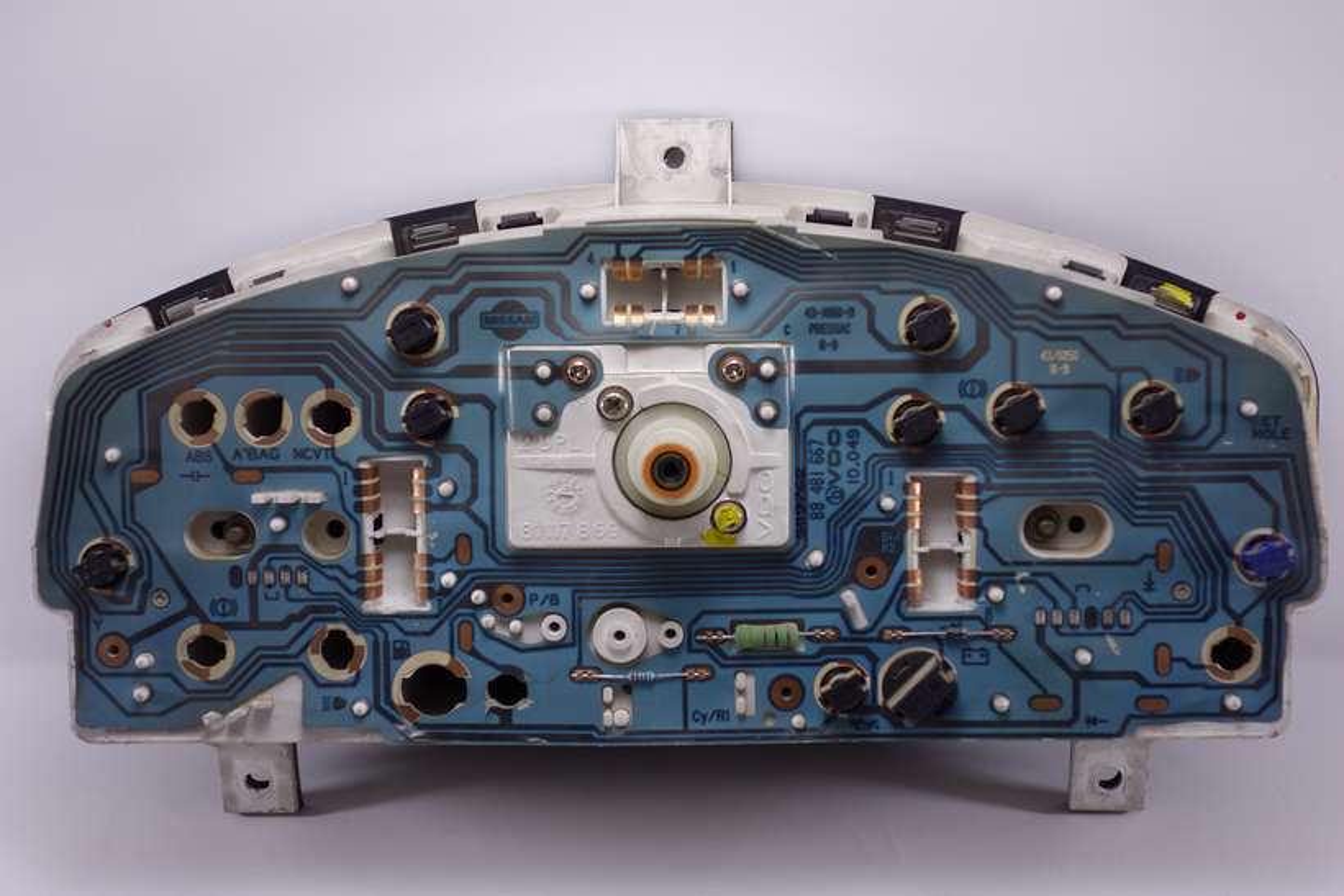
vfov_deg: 26.0
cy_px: 448
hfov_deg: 38.2
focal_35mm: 52
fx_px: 1942
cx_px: 672
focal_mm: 19.31
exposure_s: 1/60
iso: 125
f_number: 3.5
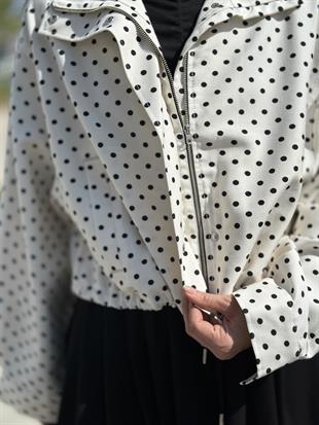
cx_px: 160
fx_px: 589
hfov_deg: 30.3
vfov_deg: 39.6
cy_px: 212
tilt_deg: -11.9
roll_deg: +5.0
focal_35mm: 48
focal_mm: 6.86
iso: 80
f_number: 1.78
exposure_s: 1/18868
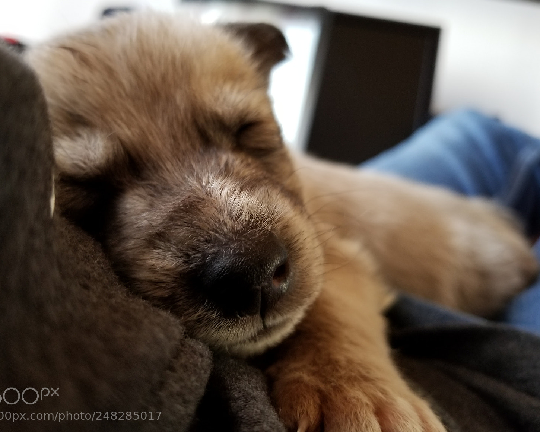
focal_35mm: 28
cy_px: 222
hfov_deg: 62.2
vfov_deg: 51.5
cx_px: 265
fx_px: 447
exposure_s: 1/13
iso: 200
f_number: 1.7
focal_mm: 4.25
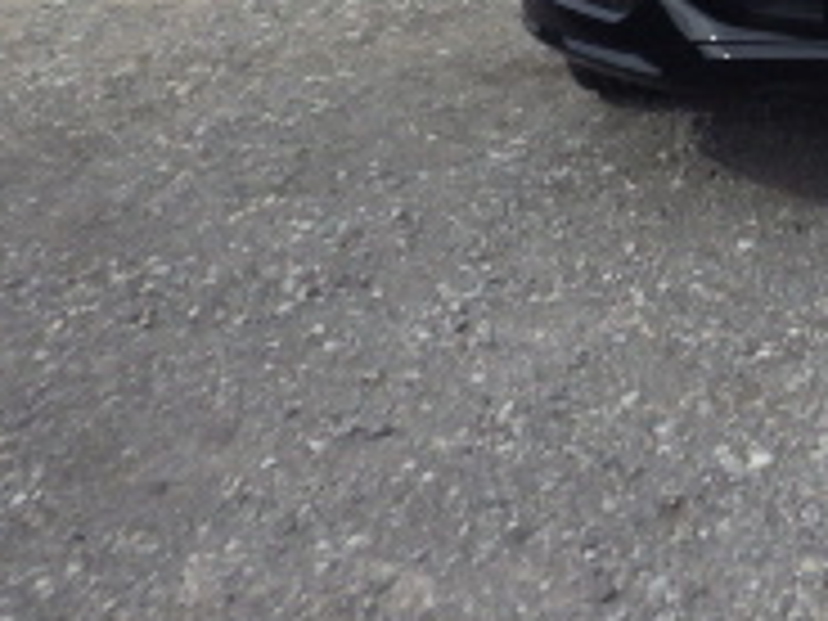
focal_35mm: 87
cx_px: 1004
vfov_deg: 15.6
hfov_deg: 20.9
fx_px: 2081
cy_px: -328
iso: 250
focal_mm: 4.5
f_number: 7.9
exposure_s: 1/400
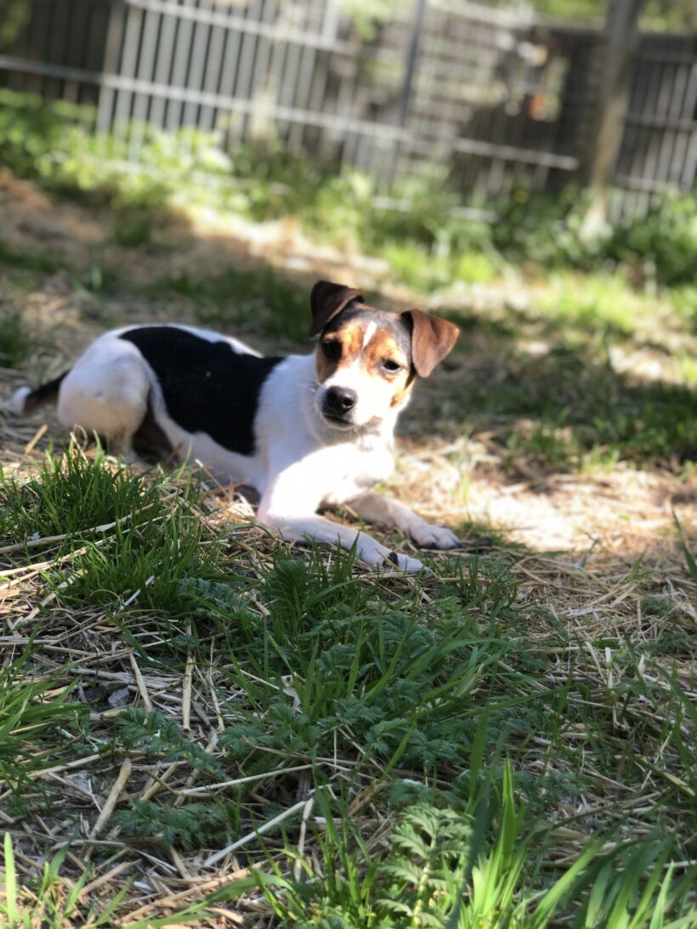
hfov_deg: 28.0
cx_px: 348
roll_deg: -8.9
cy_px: 464
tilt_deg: -11.7
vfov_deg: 36.8
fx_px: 1396
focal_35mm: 52
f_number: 2.4
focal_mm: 6
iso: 20
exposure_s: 1/120
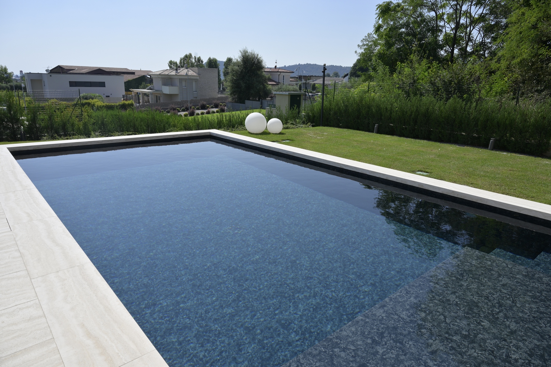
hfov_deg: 73.7
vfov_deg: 53.1
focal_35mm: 24
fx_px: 367
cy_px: 184
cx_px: 276
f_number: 9
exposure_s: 1/320
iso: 100
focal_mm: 24
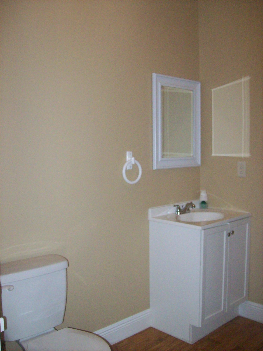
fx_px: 365
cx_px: 132
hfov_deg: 39.7
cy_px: 176
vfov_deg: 51.4
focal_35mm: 36
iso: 400
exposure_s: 1/128
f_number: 2.7
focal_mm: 6
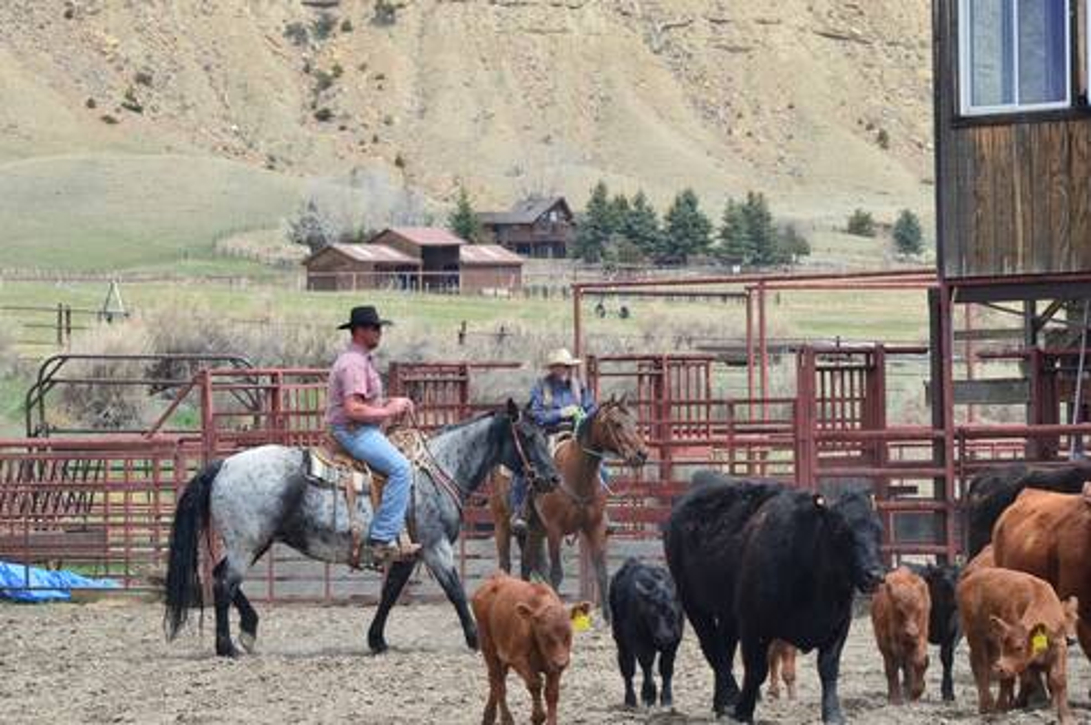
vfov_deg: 7.5
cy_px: 362
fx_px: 5539
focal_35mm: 183
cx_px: 546
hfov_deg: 11.2
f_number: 10
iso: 400
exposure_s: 1/200
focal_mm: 122
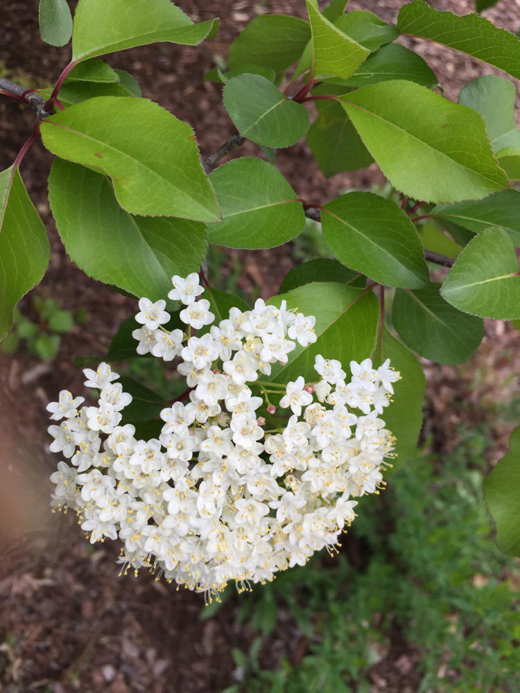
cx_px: 260
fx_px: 581
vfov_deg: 61.7
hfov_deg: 48.2
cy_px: 346
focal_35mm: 29
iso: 32
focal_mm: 4.15
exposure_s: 1/425
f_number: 2.2
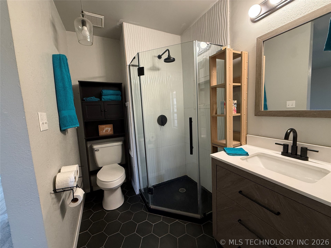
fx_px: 134
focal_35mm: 14
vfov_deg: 85.7
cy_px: 124
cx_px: 166
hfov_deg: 102.1
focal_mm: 2.22
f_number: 2.2
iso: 250
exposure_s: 1/60
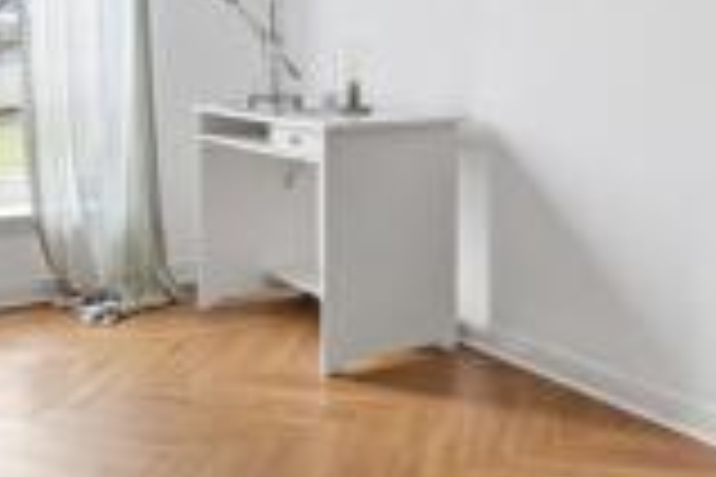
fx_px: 1014
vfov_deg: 25.6
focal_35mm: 51
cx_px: 311
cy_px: 43
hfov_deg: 38.8
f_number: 7.1
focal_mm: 17
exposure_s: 1/13
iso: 320
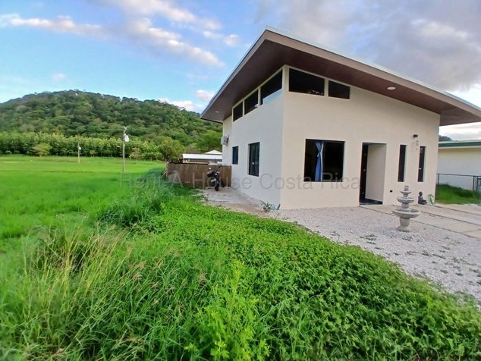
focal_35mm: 17
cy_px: 180
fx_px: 236
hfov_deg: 91.0
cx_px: 240
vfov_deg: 74.8
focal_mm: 1.4
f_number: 2.2
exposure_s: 1/168
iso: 50
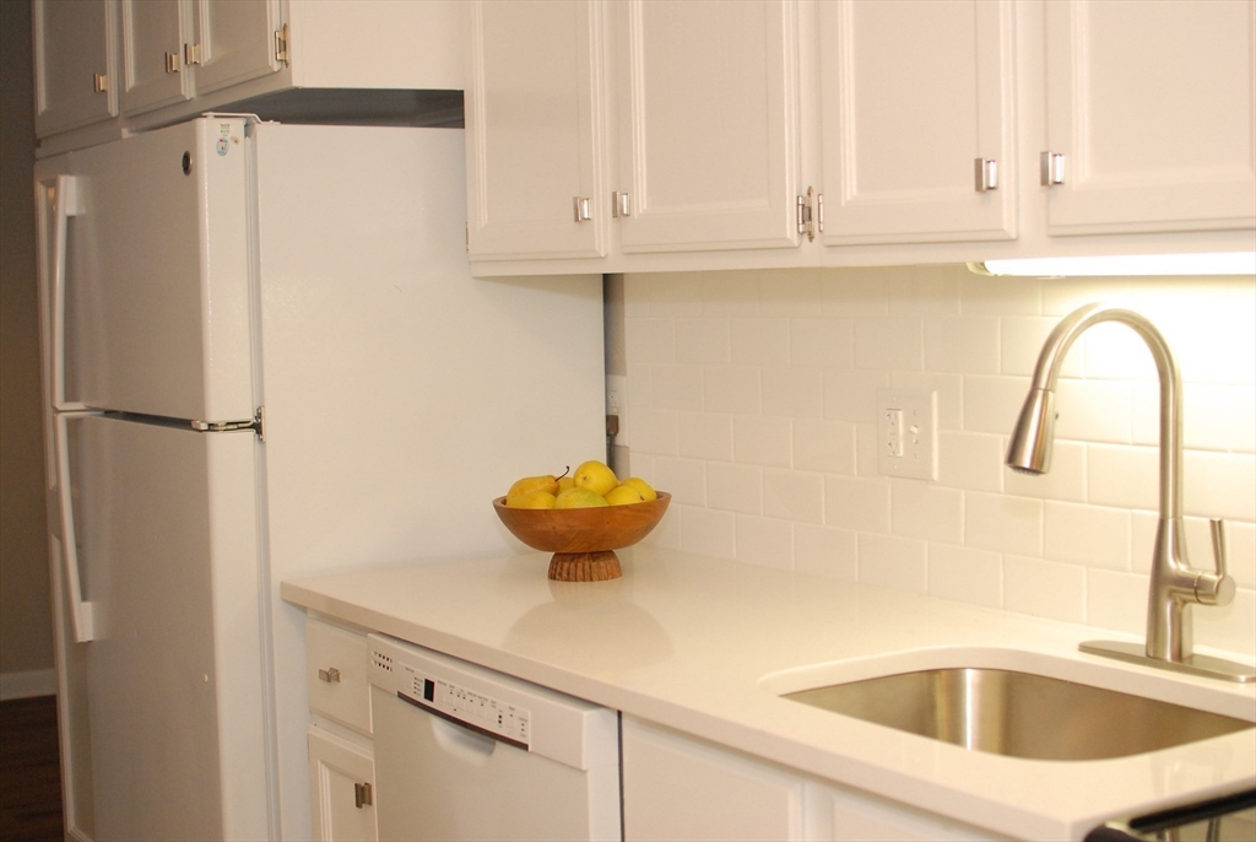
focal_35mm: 52
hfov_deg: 37.8
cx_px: 628
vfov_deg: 25.8
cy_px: 421
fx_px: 1834
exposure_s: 1/125
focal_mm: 35
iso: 640
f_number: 2.8
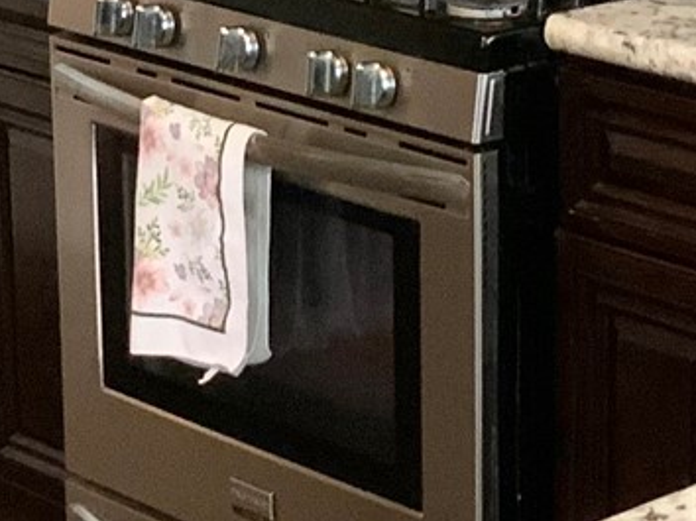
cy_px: 83
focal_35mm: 168
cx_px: 521
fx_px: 3376
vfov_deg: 8.8
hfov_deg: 11.7
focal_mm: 3
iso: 320
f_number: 1.8
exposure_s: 1/40
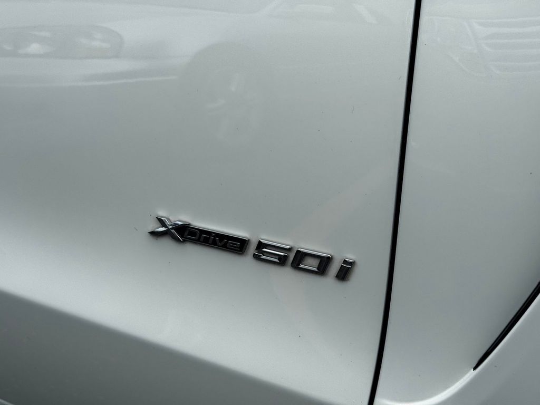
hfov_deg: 39.7
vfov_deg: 30.3
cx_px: 270
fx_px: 749
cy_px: 202
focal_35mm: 48
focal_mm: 6.76
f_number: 1.78
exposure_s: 1/980
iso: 64
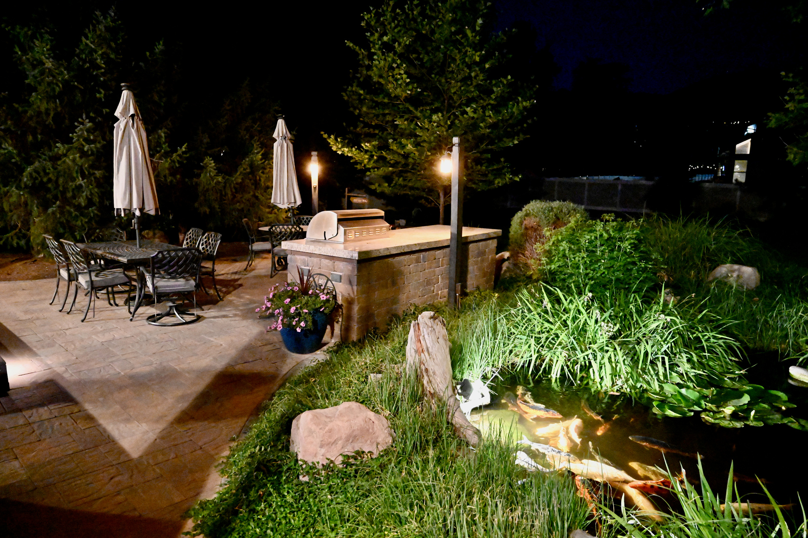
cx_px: 404
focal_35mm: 24
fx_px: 539
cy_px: 269
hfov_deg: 73.7
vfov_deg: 53.1
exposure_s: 1/60
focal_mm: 24
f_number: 4
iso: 25600
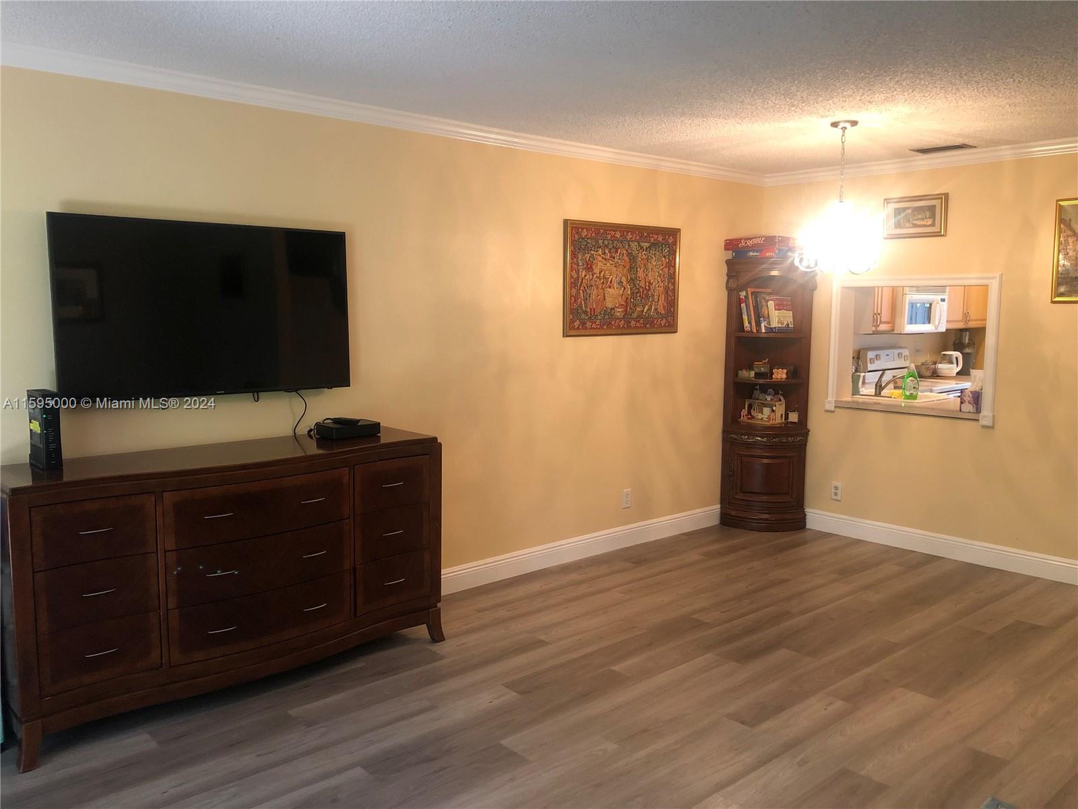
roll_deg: -0.3
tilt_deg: -6.0
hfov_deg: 63.4
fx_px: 872
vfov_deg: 49.7
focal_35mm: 28
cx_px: 539
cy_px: 404
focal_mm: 3.99
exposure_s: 1/15
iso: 50
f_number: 1.8
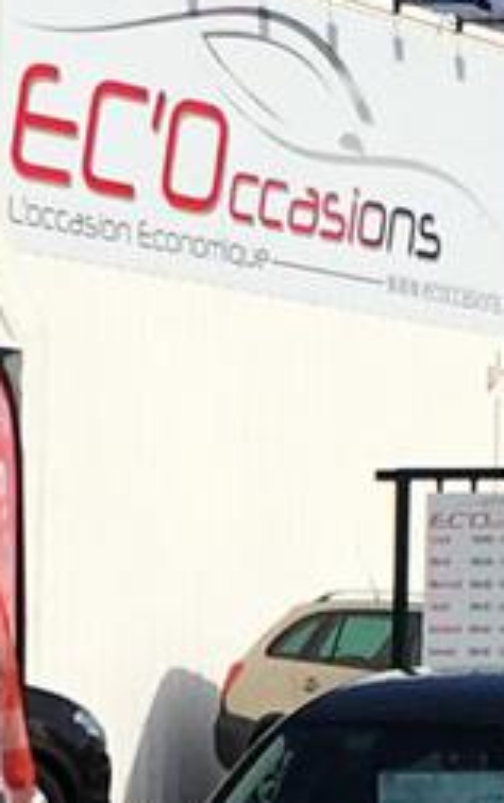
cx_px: -175
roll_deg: -1.1
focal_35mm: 234
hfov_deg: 5.6
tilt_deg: -2.9
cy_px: 902
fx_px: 5131
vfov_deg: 8.9
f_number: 2.2
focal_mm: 4.15
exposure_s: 1/2481
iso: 25
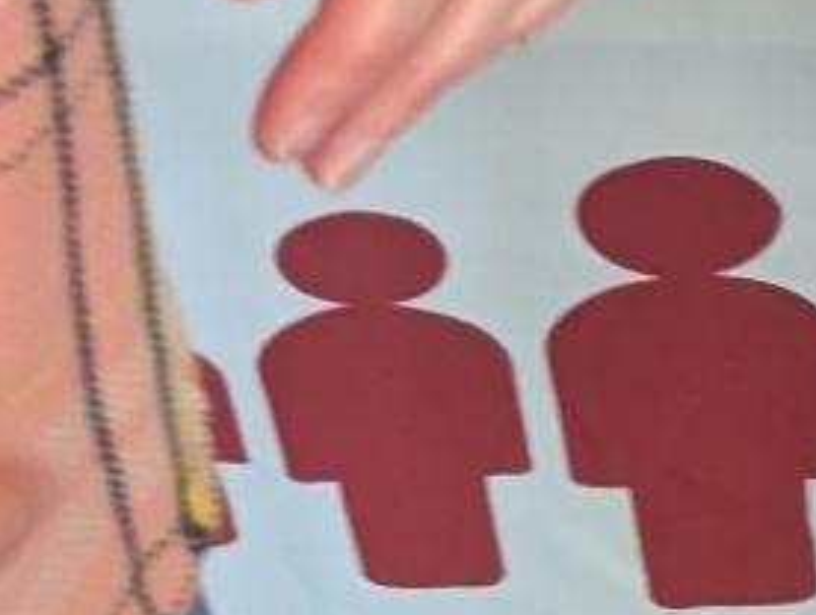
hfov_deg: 8.3
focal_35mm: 174
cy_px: -742
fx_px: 4109
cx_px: 2900
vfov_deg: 8.0
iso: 143
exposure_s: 1/120
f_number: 1.68
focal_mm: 6.9
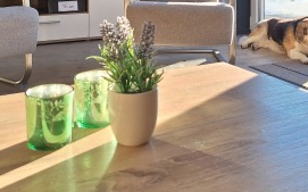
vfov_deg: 22.5
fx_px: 453
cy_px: -20
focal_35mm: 54
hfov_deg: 37.4
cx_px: 190
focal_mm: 5.54
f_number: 1.8
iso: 40
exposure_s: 1/281
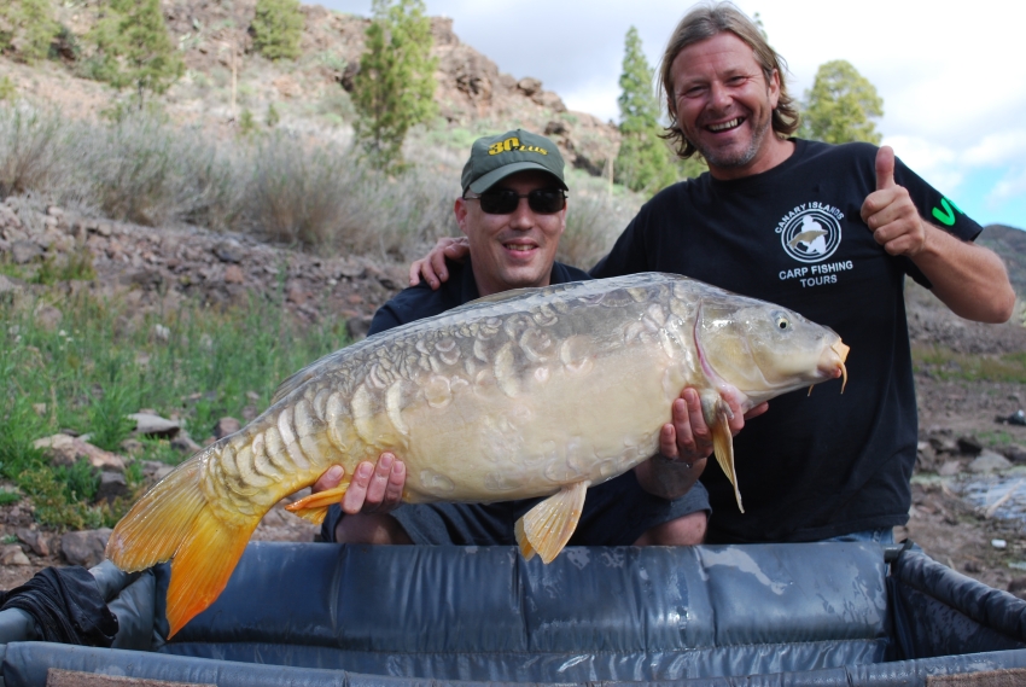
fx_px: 1198
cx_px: 513
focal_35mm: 42
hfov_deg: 46.3
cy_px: 344
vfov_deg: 32.0
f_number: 6.3
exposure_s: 1/160
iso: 100
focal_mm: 28
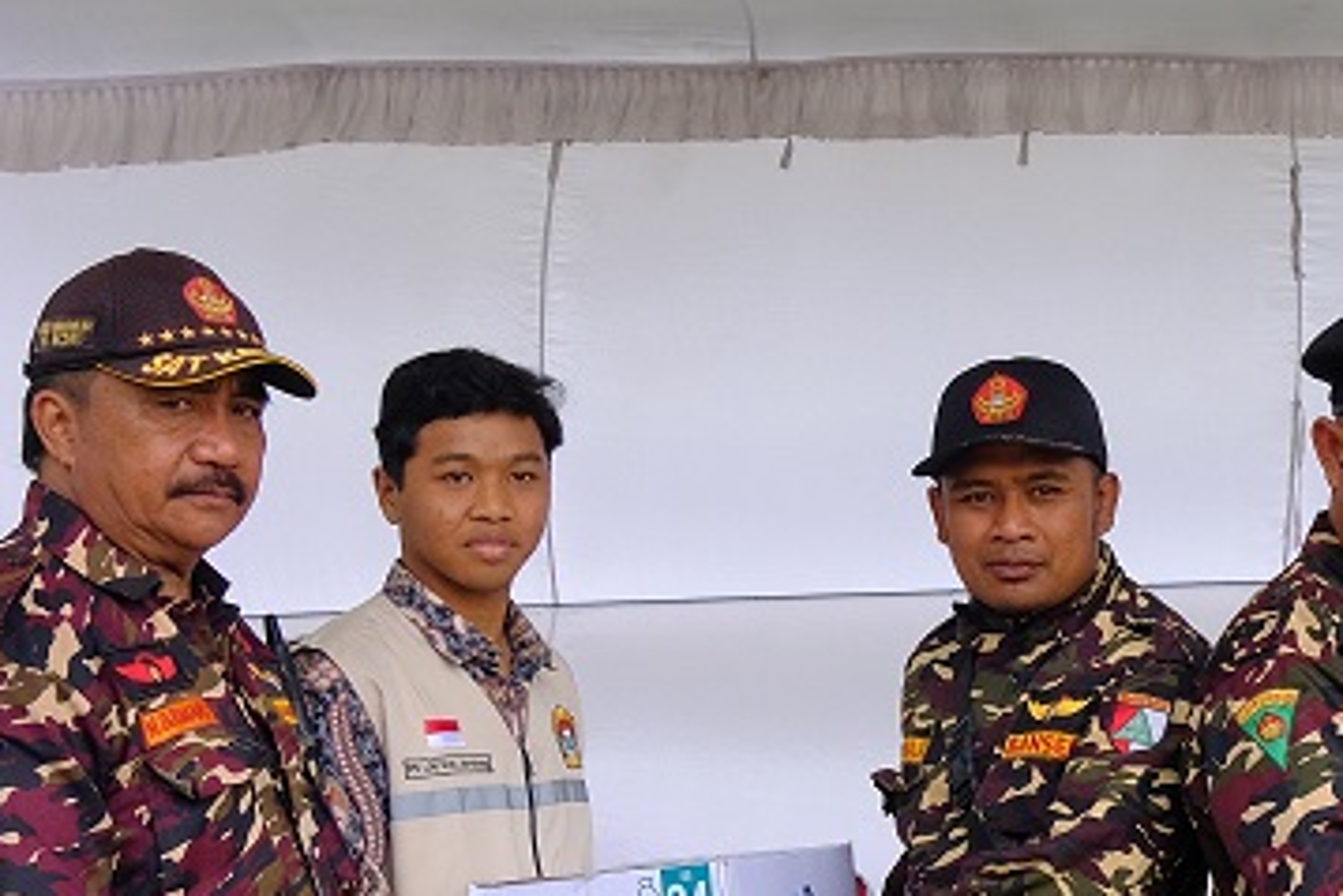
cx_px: 1039
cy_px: 656
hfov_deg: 25.9
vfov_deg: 17.6
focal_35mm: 77
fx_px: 2874
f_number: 4.5
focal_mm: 15
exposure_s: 1/1000
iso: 800
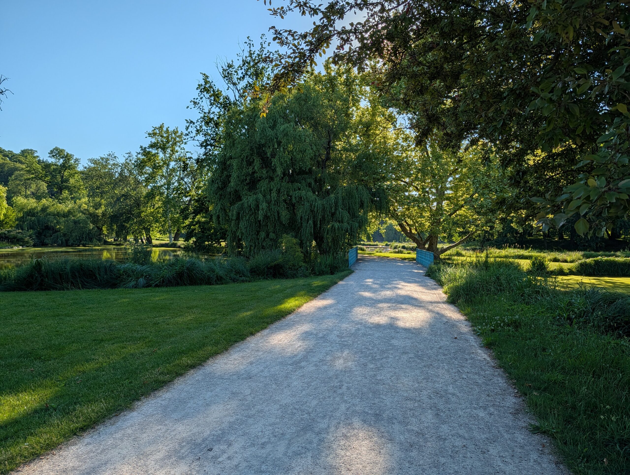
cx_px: 315
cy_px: 238
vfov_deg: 56.9
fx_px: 437
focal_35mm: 24
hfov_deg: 71.5
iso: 23
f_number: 1.68
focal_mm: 6.9
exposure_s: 1/9901
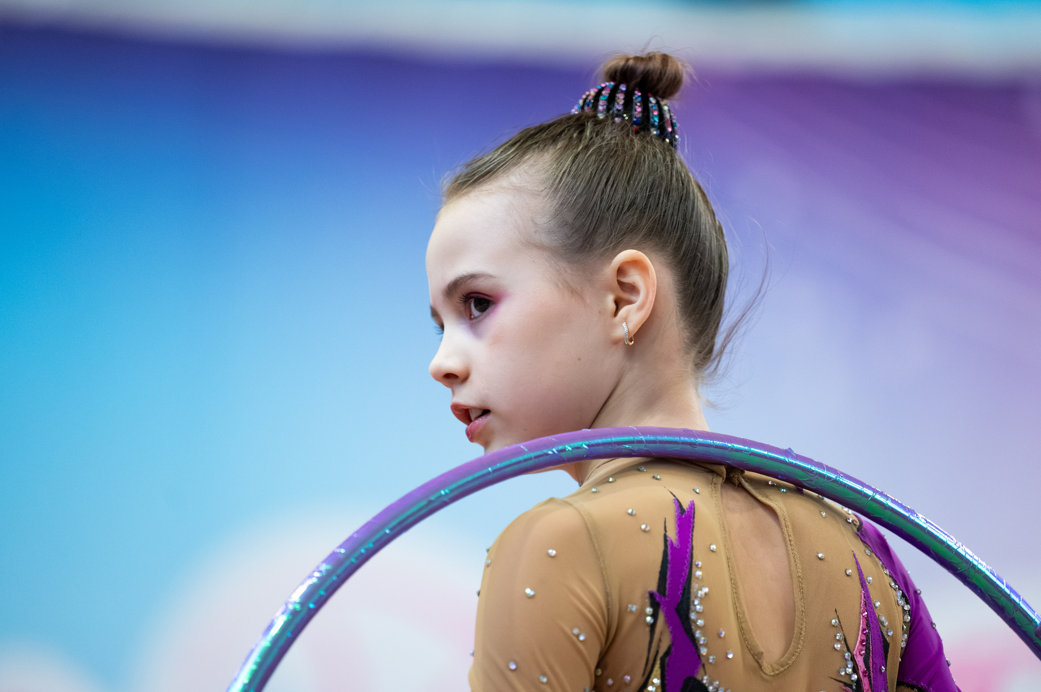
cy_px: 317
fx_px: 6423
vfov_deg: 6.2
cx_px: 512
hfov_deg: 9.3
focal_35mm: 222
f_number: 3.2
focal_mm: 200
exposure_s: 1/800
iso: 4000
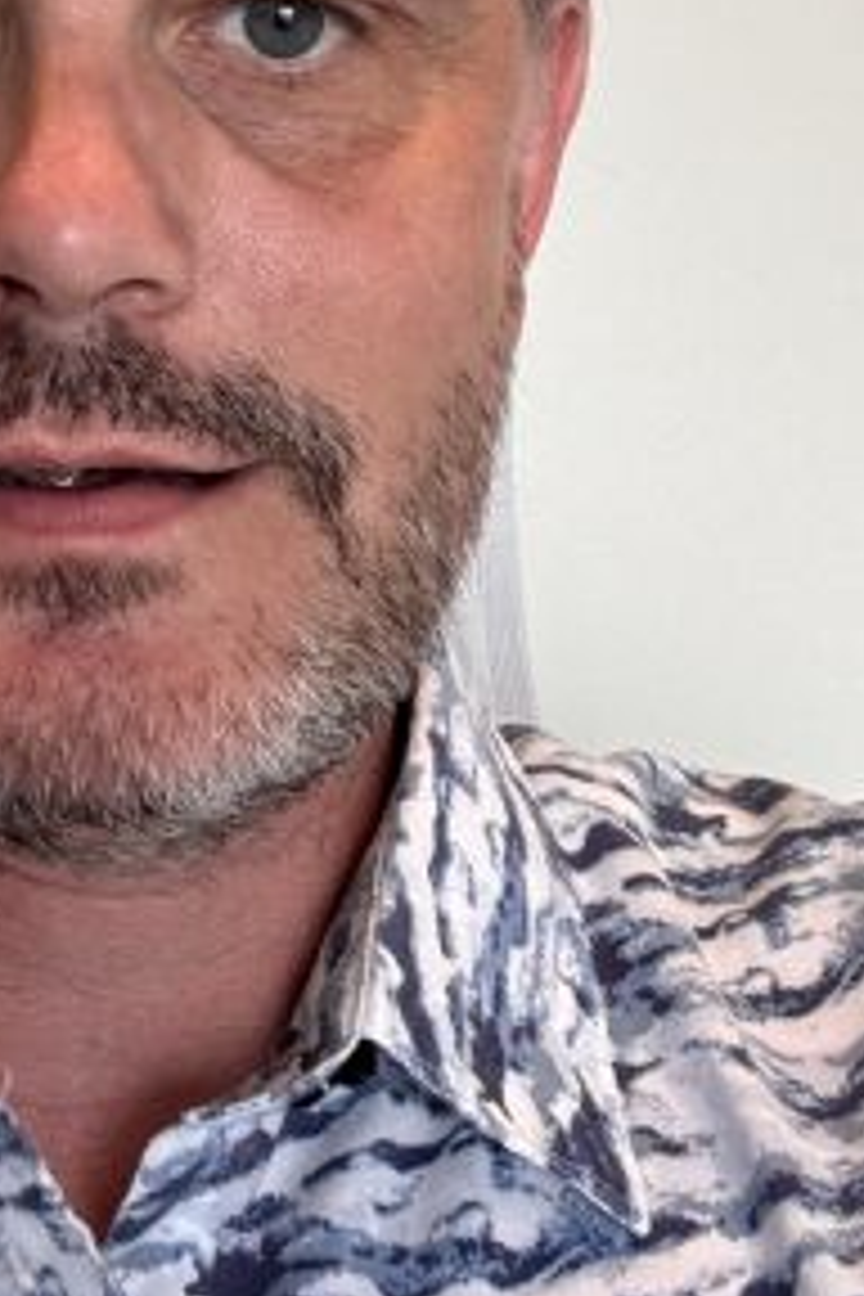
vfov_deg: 30.1
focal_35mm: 65
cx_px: 40
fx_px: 2340
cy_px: 216
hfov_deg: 20.4
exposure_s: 1/60
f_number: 1.9
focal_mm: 2.69
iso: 160
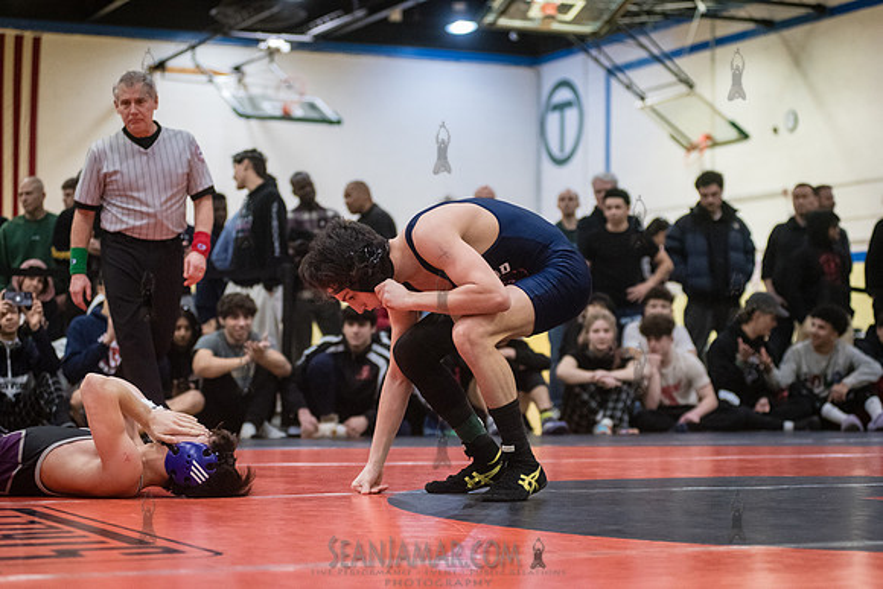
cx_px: 442
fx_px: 1964
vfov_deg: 17.1
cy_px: 294
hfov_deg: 25.3
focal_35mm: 80
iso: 8000
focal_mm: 80
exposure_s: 1/500
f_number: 3.2
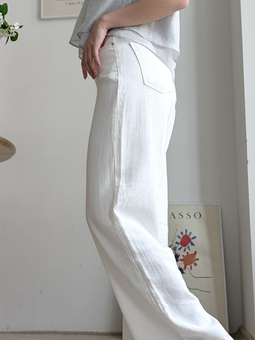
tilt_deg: +9.5
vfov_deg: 67.3
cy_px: 170
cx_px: 128
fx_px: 255
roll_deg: -0.2
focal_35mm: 26
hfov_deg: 53.1
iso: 50
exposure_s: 1/122
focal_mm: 5.96
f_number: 1.6
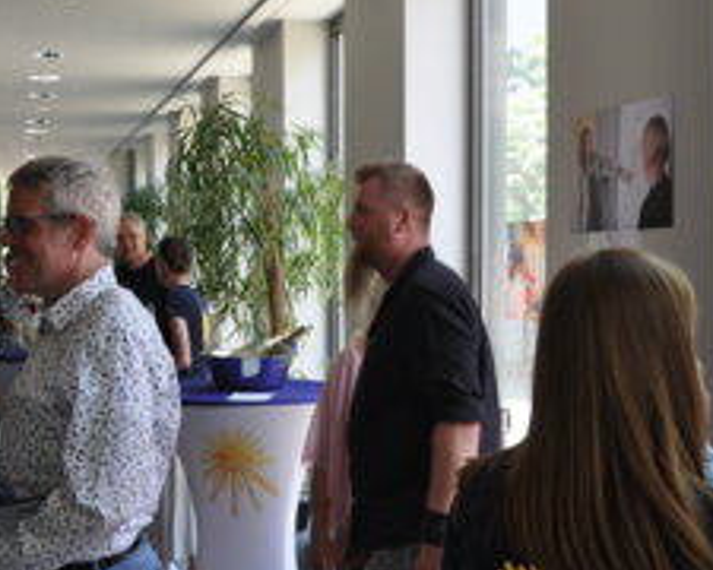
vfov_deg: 27.6
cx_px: 317
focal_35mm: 55
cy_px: 310
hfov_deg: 34.1
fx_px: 1161
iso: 400
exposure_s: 1/100
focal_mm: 22
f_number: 5
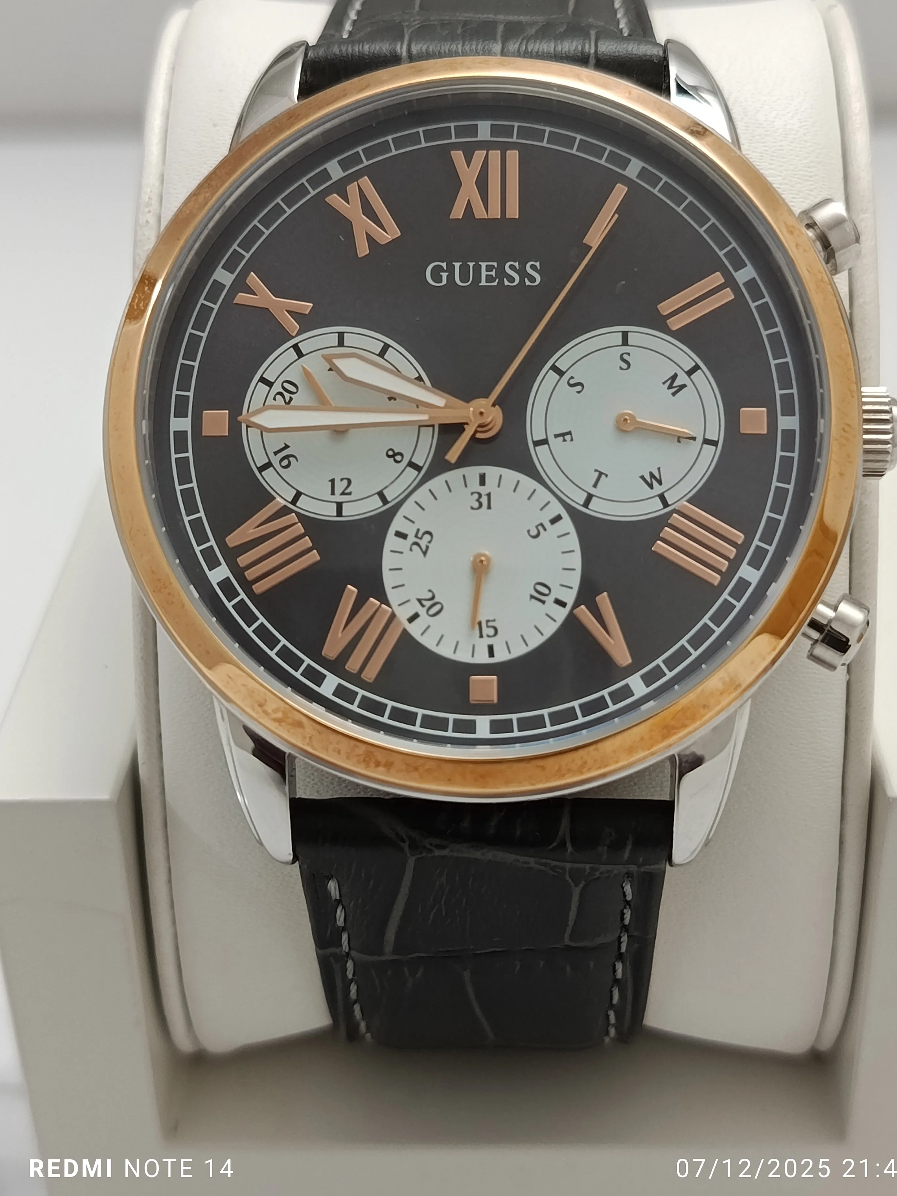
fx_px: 1797
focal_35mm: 52
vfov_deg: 36.8
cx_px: 471
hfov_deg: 28.0
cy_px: 570
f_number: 1.7
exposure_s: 1/100
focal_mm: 5.24
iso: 576
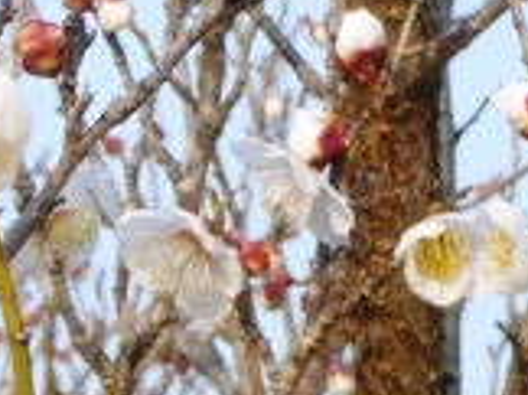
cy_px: 503
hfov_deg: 6.3
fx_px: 4828
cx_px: 160
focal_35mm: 317
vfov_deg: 4.7
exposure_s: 1/100
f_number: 5.5
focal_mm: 14.2
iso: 80
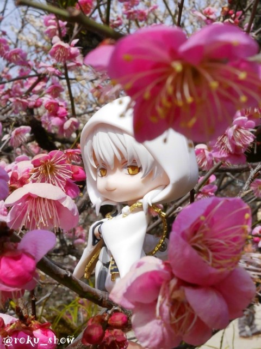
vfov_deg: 45.8
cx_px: 130
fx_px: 412
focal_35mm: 41
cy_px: 174
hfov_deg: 35.1
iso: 800
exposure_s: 1/500
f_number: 16
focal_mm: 20
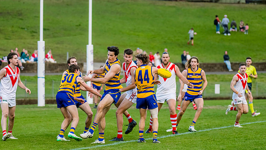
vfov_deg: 6.3
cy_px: 54
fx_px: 1354
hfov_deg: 11.2
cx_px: 143
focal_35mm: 192
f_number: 4
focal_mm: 170
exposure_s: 1/1600
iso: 2200
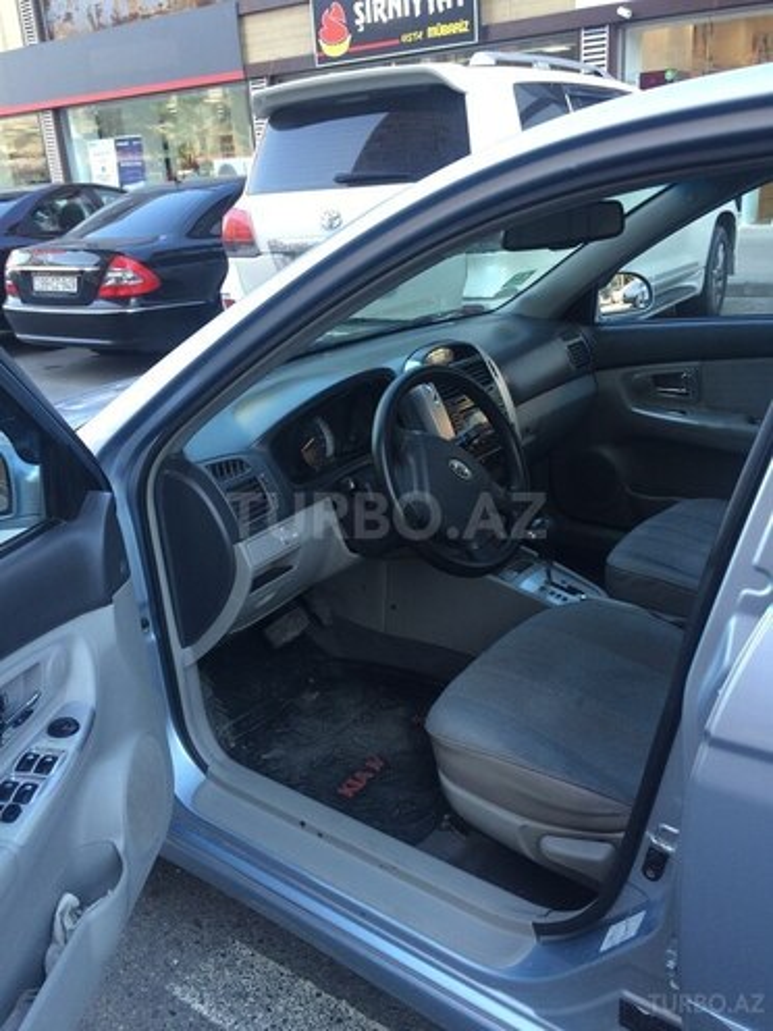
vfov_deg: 61.7
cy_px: 516
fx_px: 863
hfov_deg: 48.2
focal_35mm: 29
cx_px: 386
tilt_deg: -23.7
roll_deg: +5.2
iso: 40
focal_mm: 4.15
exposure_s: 1/100
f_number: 2.2
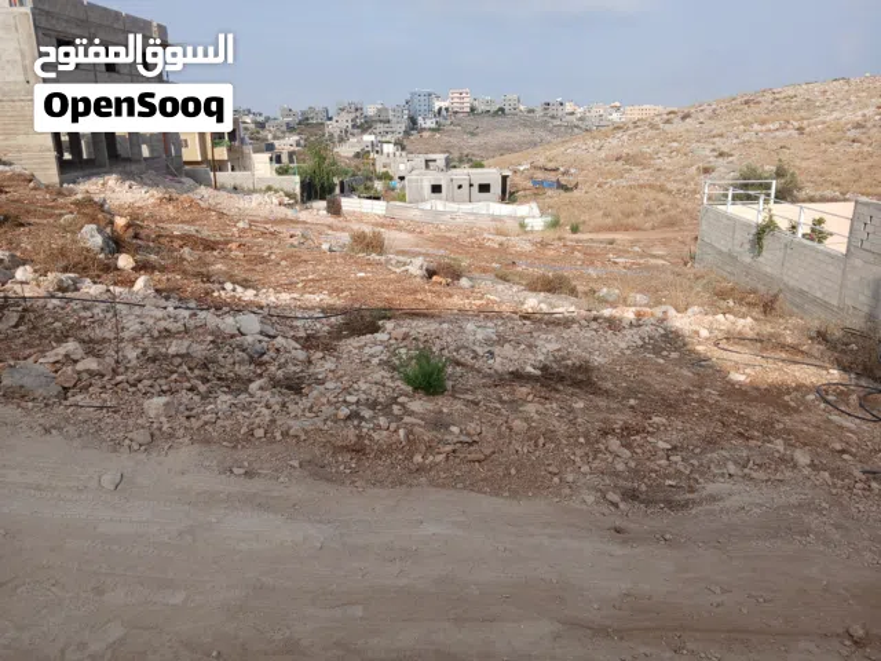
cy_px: 330
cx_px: 440
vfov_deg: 53.1
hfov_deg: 67.3
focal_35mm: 26
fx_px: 662
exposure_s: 1/514
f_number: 1.8
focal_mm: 3.98
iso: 20
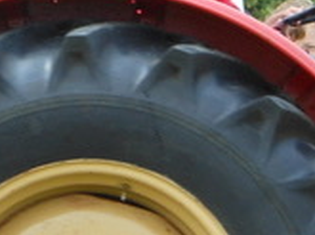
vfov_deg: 1.6
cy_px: -48
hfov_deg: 2.1
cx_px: 13
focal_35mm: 953
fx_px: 8653
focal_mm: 35
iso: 80
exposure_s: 1/125
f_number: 5.6
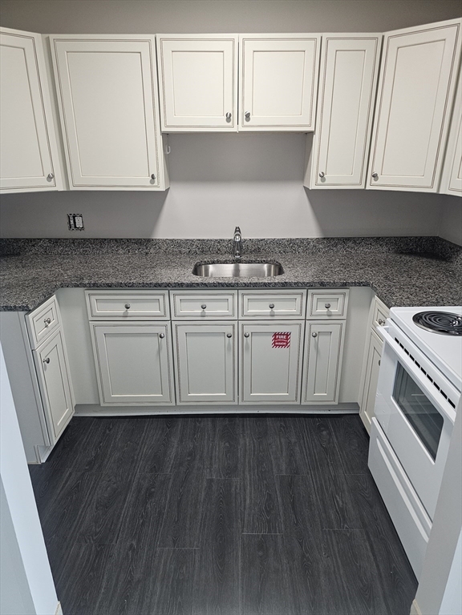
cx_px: 231
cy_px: 308
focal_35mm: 23
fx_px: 409
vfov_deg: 73.9
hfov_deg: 58.9
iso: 400
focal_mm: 6.3
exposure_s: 1/120
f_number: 1.7
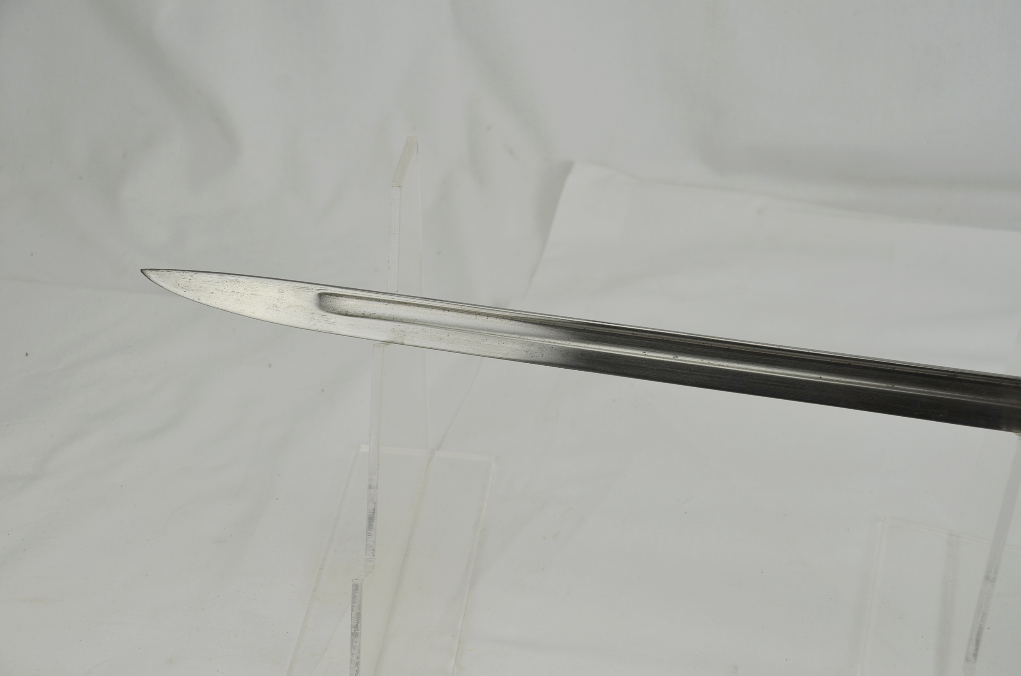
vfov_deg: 25.6
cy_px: 338
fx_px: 1486
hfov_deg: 37.9
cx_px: 510
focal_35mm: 52
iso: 200
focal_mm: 35
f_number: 6.3
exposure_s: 1/160
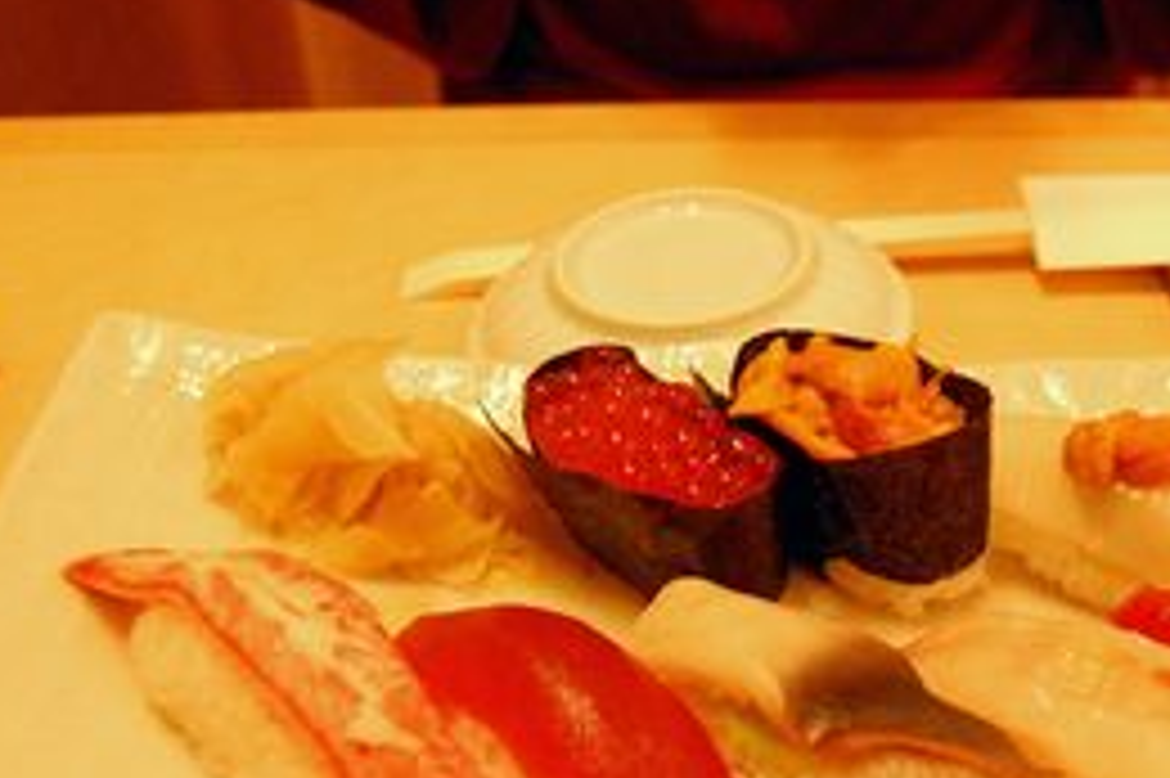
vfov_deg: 25.4
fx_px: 1714
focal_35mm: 53
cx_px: 846
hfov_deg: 37.0
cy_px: 562
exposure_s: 1/50
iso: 1600
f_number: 5
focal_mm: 23
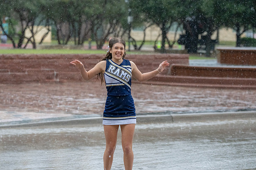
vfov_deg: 12.6
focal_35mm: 109
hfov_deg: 18.8
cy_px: 85
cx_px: 127
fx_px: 775
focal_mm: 108
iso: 6400
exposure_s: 1/1000
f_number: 3.5
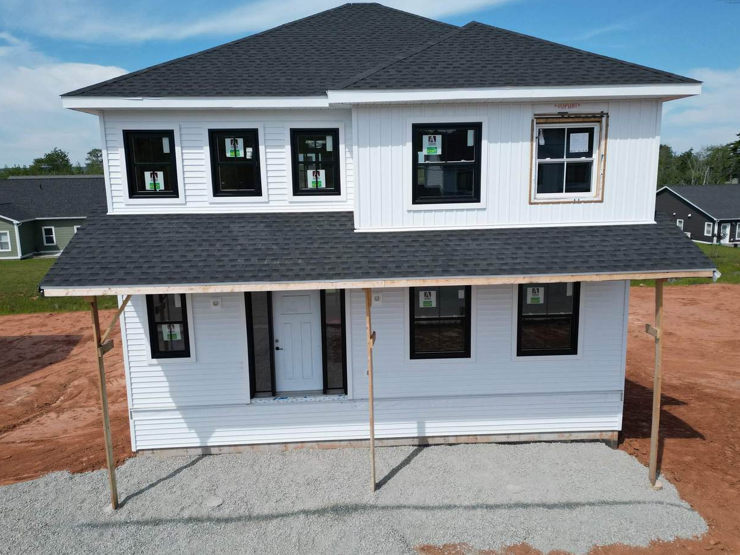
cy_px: 268
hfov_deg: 69.4
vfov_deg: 54.9
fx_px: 534
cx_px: 371
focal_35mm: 25
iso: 160
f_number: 1.7
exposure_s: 1/4000
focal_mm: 6.72
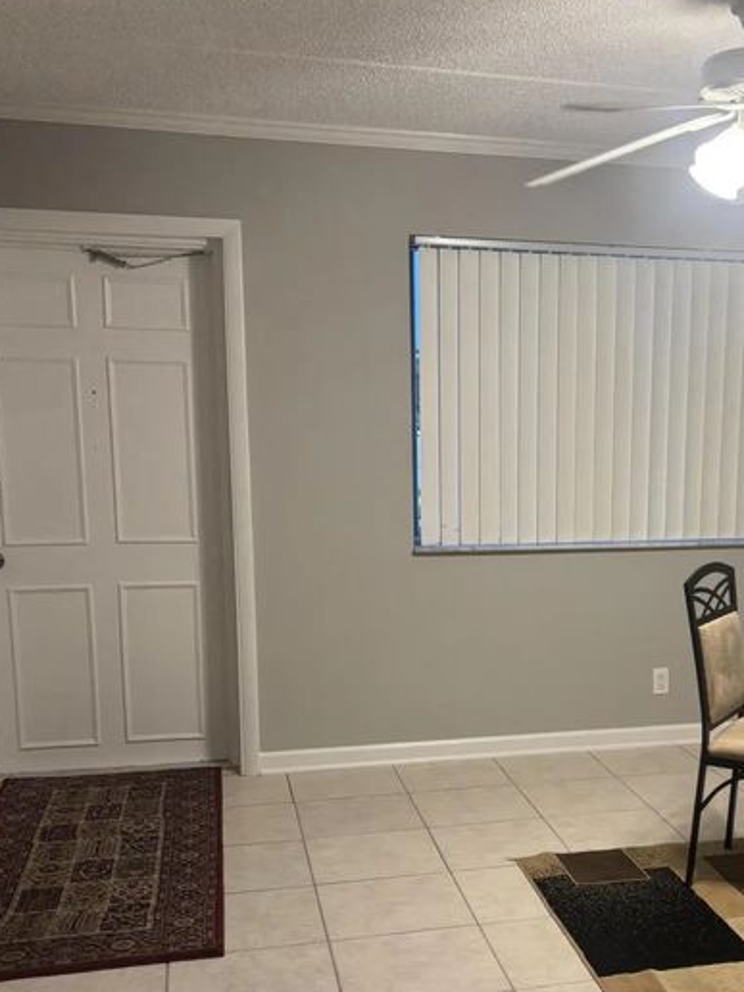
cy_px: 612
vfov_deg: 43.5
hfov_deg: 32.9
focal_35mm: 43
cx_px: 559
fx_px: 1232
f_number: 1.6
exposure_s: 1/60
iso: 160
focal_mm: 5.96
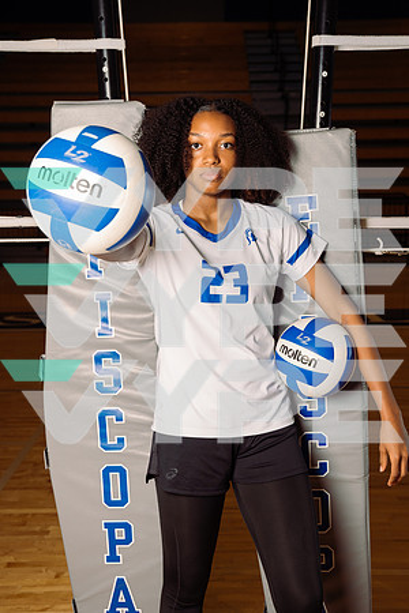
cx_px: 204
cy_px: 306
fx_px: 886
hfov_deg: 26.0
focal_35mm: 52
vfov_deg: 38.2
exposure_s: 1/200
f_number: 5.6
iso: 200
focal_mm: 52
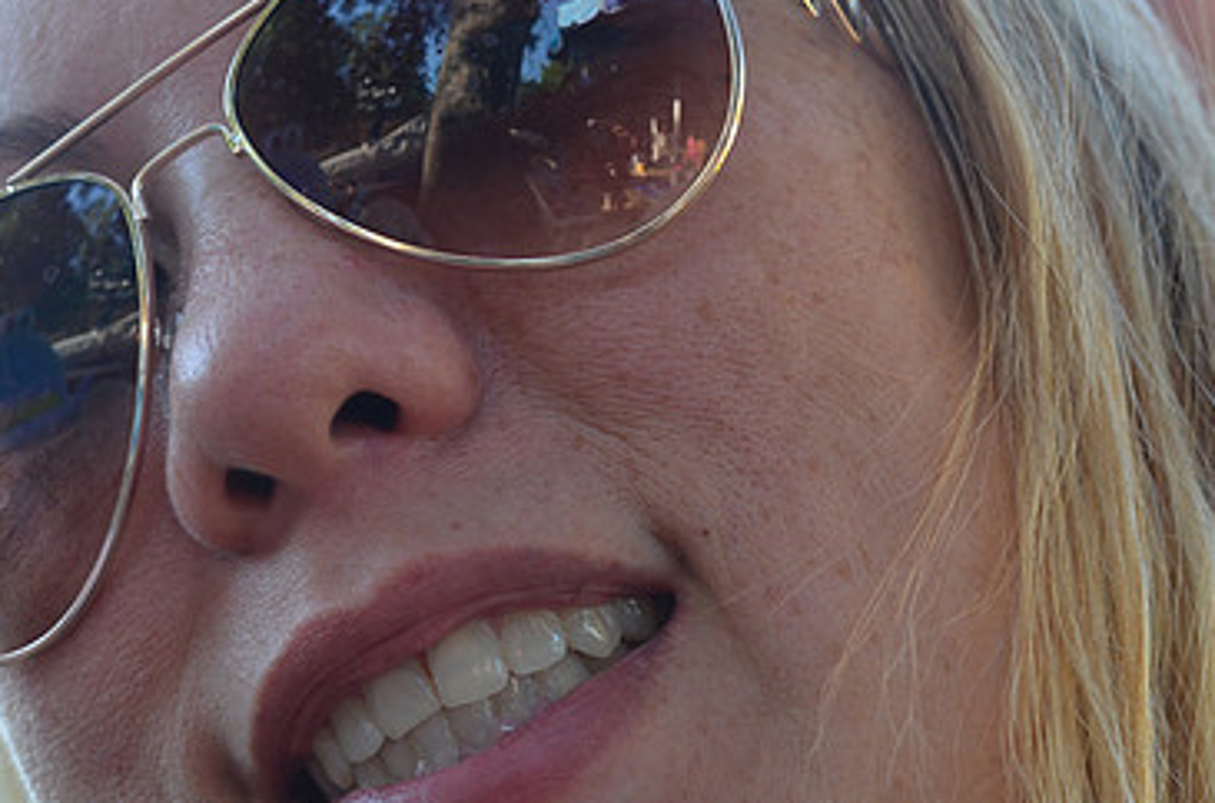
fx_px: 4006
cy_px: 402
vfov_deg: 11.5
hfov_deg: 17.2
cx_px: 554
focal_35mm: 119
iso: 400
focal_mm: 50
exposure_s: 1/125
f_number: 5.6
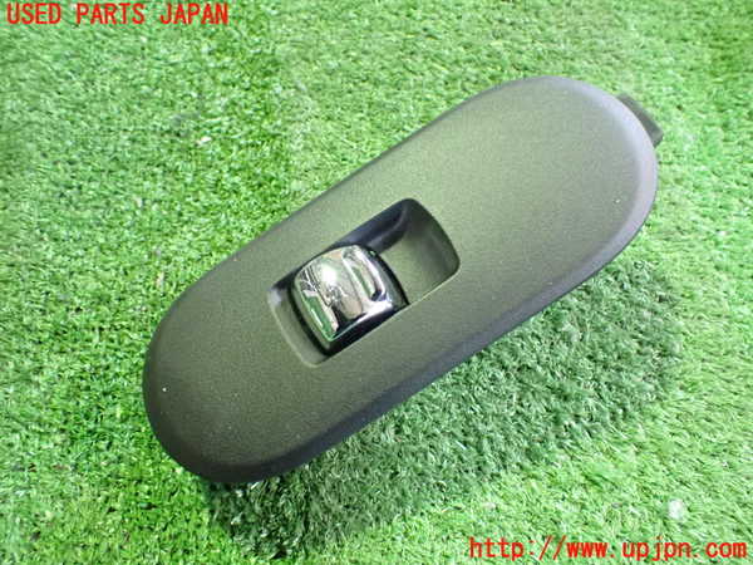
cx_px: 376
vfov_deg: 46.8
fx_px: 653
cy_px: 282
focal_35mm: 30
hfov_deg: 60.0
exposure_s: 1/30
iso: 1250
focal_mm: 5.4
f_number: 2.3
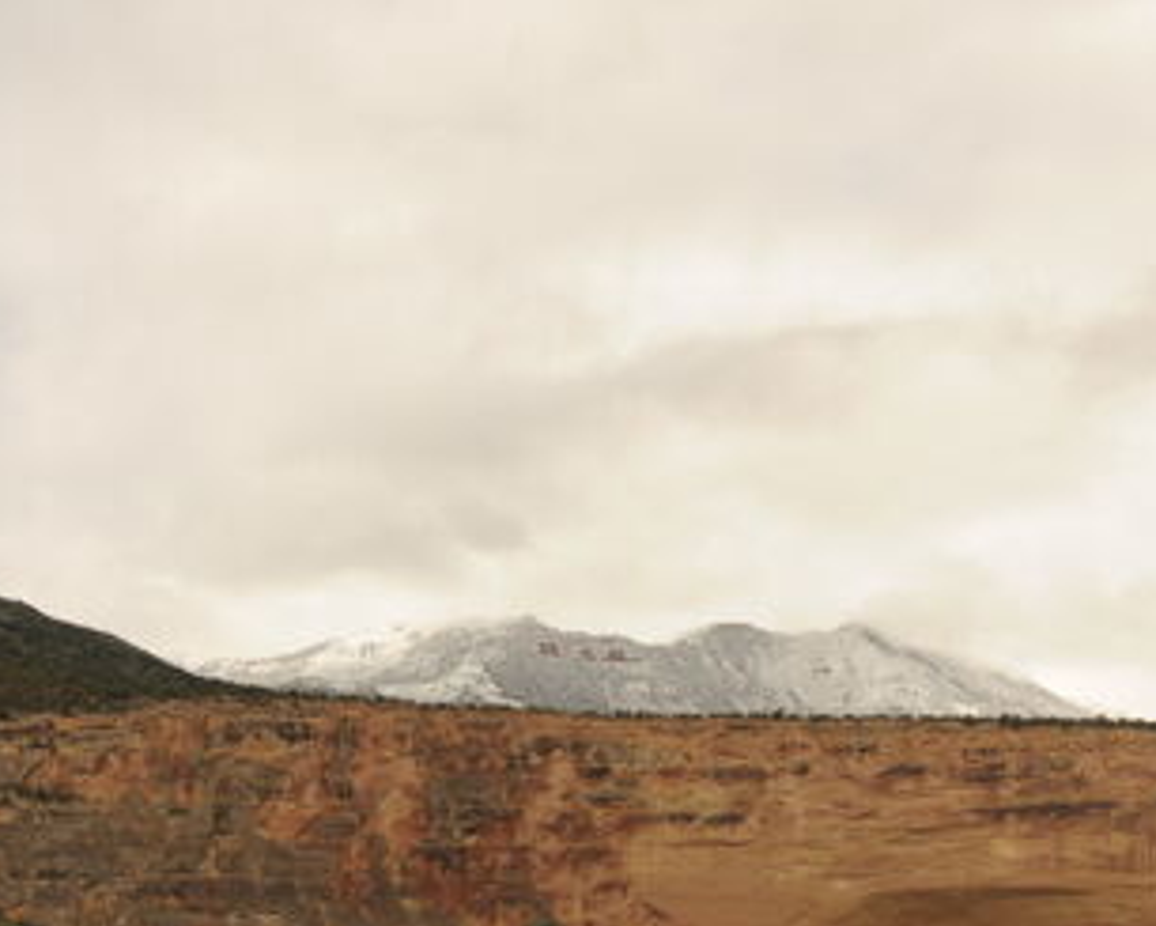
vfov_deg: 19.8
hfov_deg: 24.5
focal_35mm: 76
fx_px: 2601
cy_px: 847
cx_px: 990
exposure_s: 1/1250
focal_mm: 31
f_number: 6.3
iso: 200
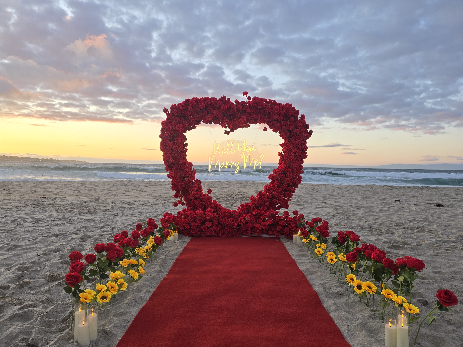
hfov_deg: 73.9
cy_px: 174
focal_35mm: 23
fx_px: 308
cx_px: 232
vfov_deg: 58.9
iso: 64
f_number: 1.7
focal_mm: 6.3
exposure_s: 1/180
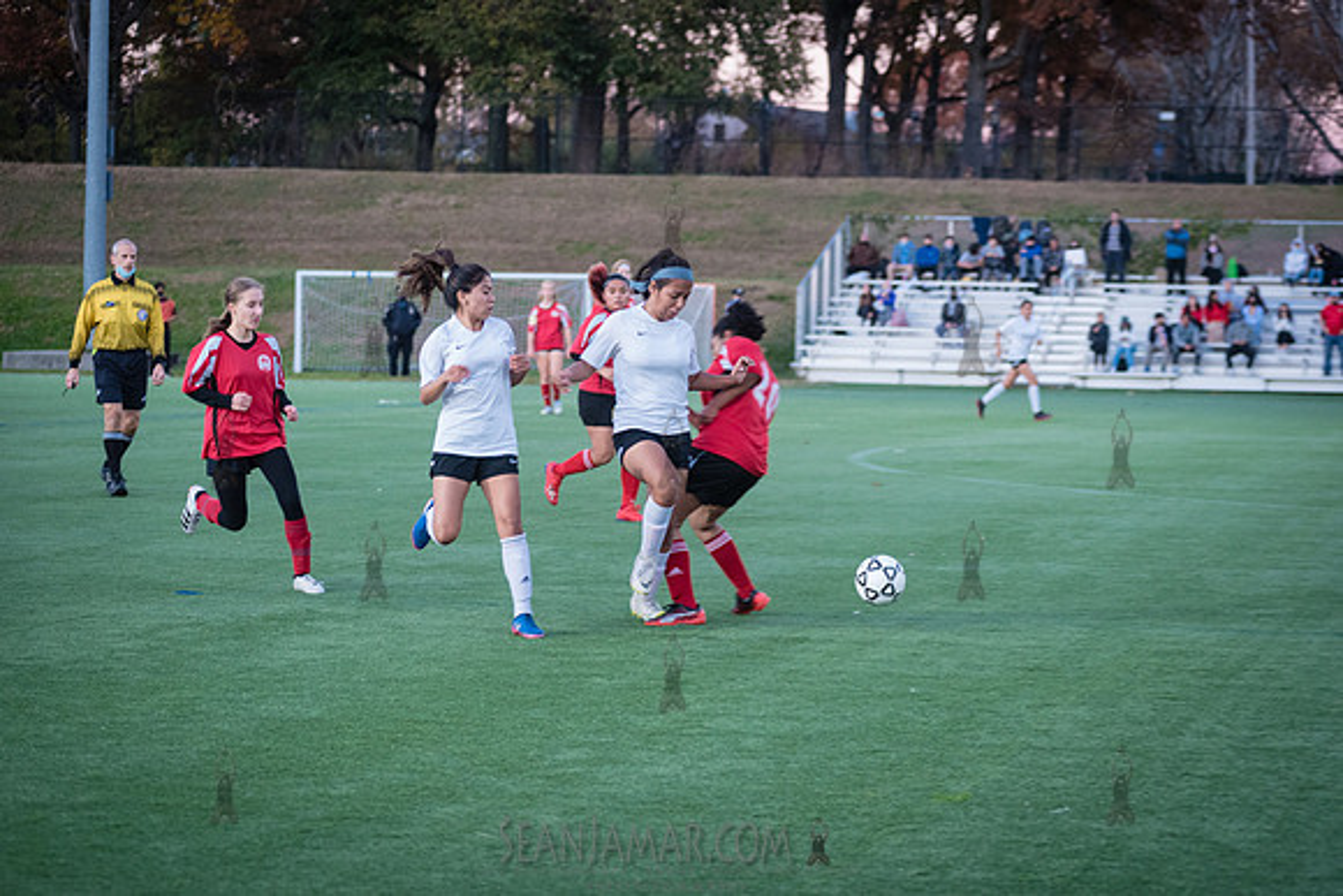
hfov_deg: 19.5
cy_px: 448
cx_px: 672
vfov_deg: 13.0
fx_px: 3918
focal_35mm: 105
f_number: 4
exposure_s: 1/320
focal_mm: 105
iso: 2000
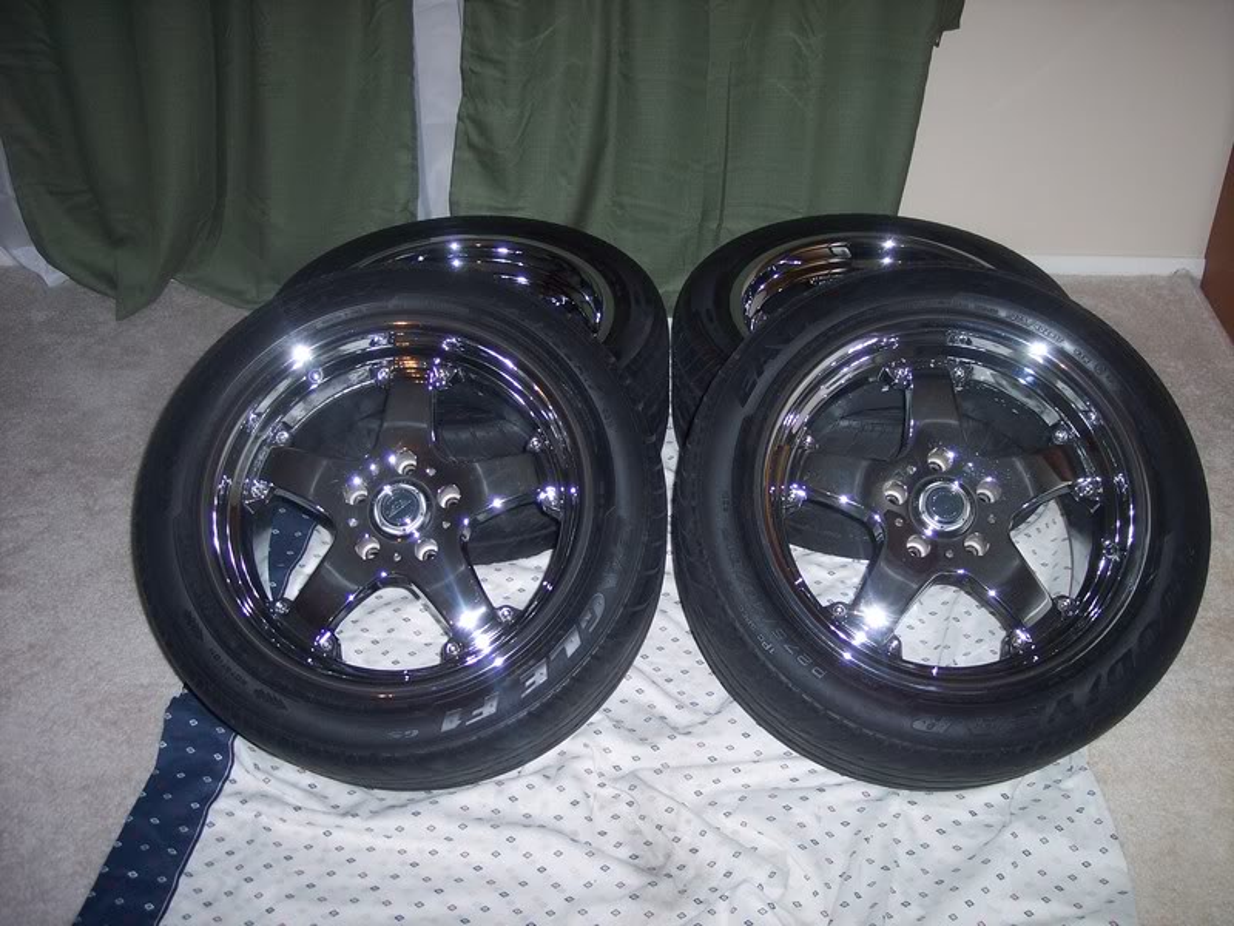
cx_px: 617
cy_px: 463
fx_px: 1390
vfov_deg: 36.8
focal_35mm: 39
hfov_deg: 47.9
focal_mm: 8
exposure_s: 1/60
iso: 100
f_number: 2.8
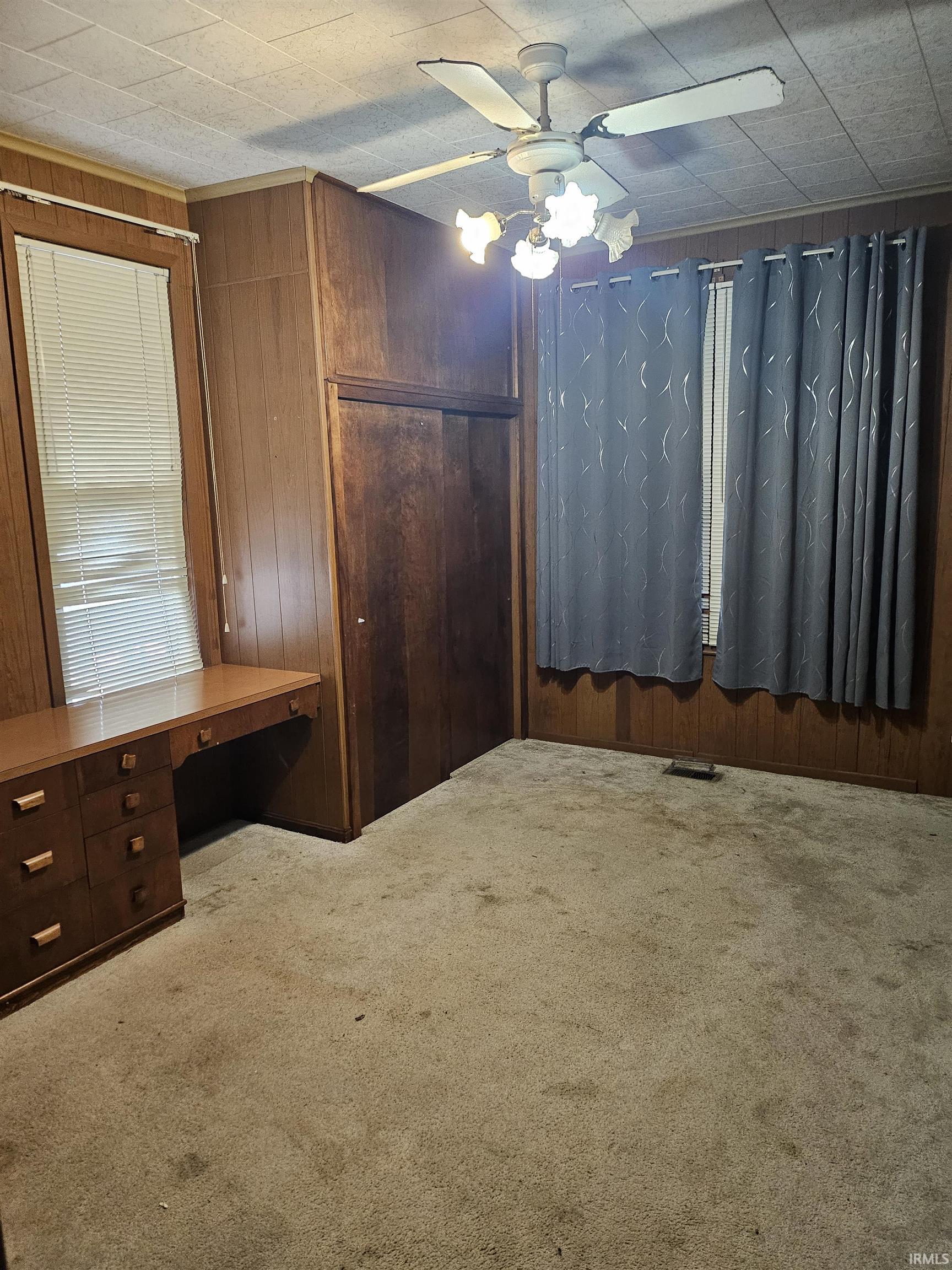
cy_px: 635
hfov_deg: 56.8
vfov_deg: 71.6
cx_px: 476
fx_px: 880
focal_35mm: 24
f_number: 1.8
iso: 800
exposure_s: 1/60
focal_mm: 5
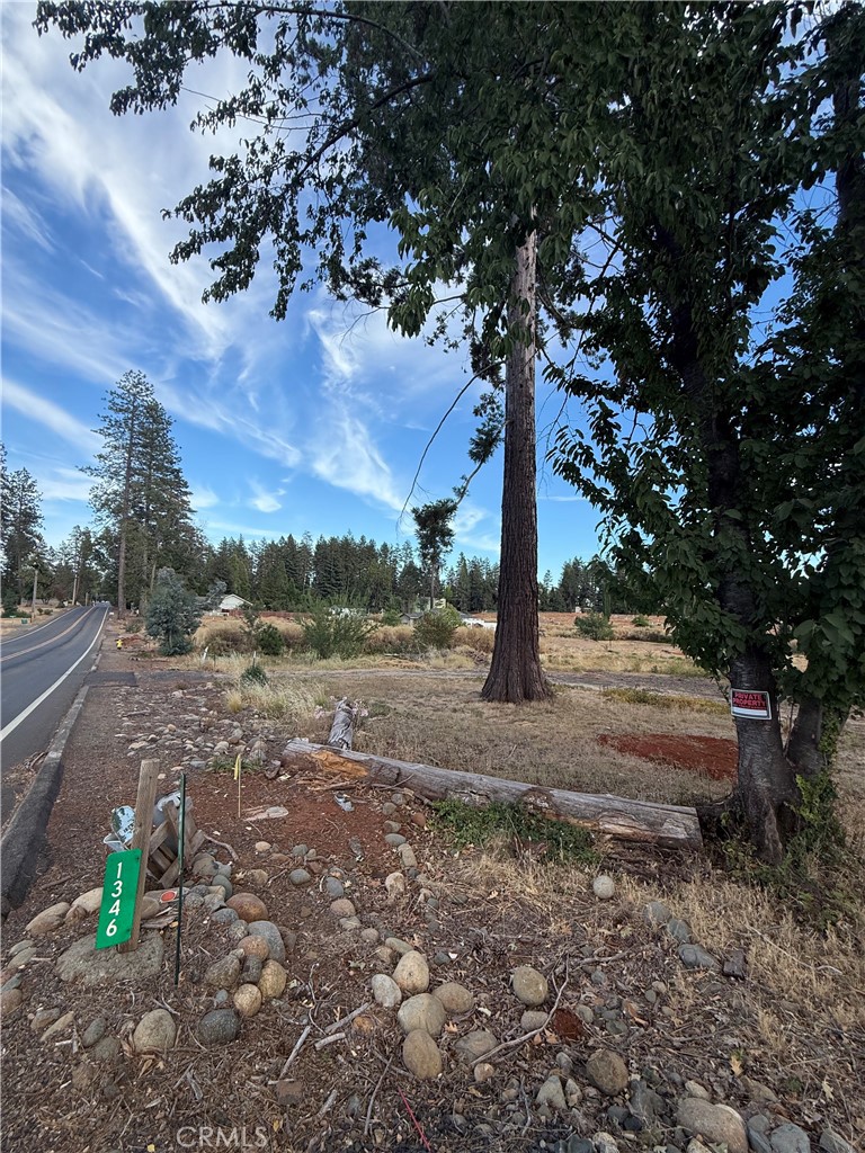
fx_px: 466
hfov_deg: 85.7
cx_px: 432
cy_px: 576
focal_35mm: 14
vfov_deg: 102.1
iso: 50
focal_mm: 2.22
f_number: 2.2
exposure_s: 1/955
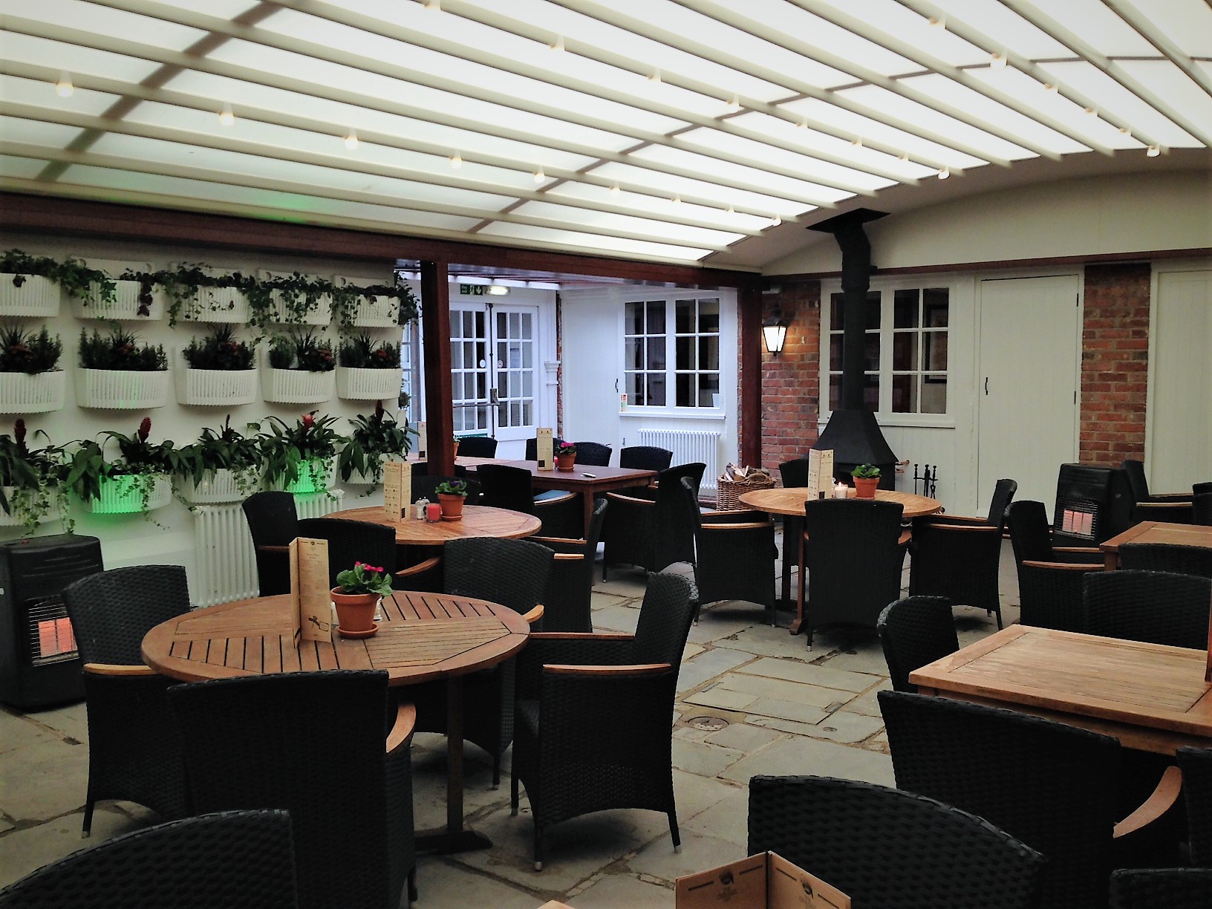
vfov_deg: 42.9
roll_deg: +0.3
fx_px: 1155
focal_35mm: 33
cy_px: 454
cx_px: 606
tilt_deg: -5.7
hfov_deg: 55.4
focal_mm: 4.12
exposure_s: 1/40
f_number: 2.4
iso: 64
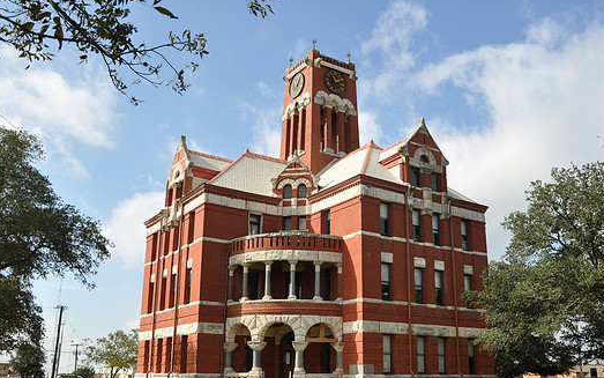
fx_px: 585
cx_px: 322
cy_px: 217
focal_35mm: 36
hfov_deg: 54.5
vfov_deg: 35.7
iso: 200
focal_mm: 21
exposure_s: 1/250
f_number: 8
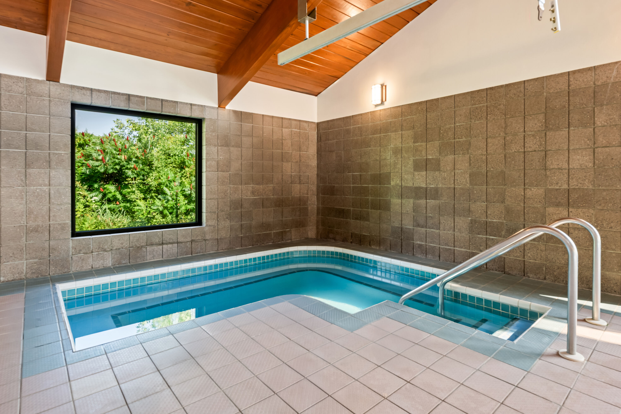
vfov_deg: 72.1
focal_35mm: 16
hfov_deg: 95.0
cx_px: 310
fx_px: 285
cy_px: 207
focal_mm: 16.5
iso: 320
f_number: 8
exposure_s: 1/5
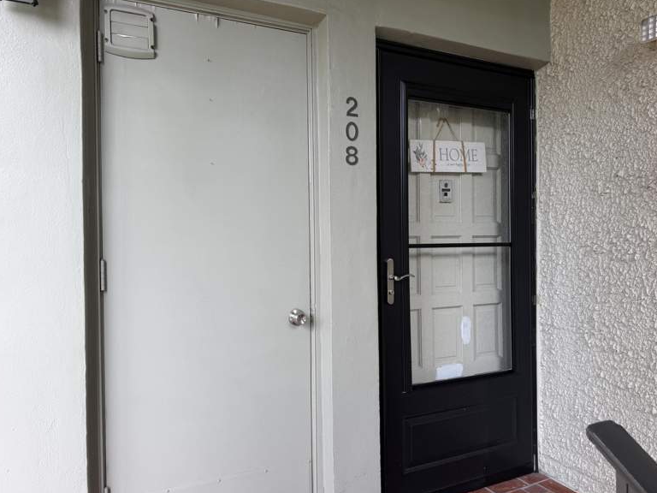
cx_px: 333
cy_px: 251
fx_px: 474
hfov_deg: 69.4
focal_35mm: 25
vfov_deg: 54.9
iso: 64
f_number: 1.78
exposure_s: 1/242
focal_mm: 6.76
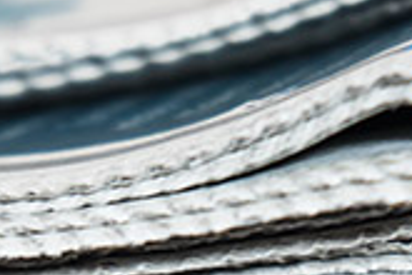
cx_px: 819
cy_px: 354
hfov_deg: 5.1
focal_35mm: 395
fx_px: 4520
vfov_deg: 3.5
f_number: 5.6
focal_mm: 65
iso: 400
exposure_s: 1/15
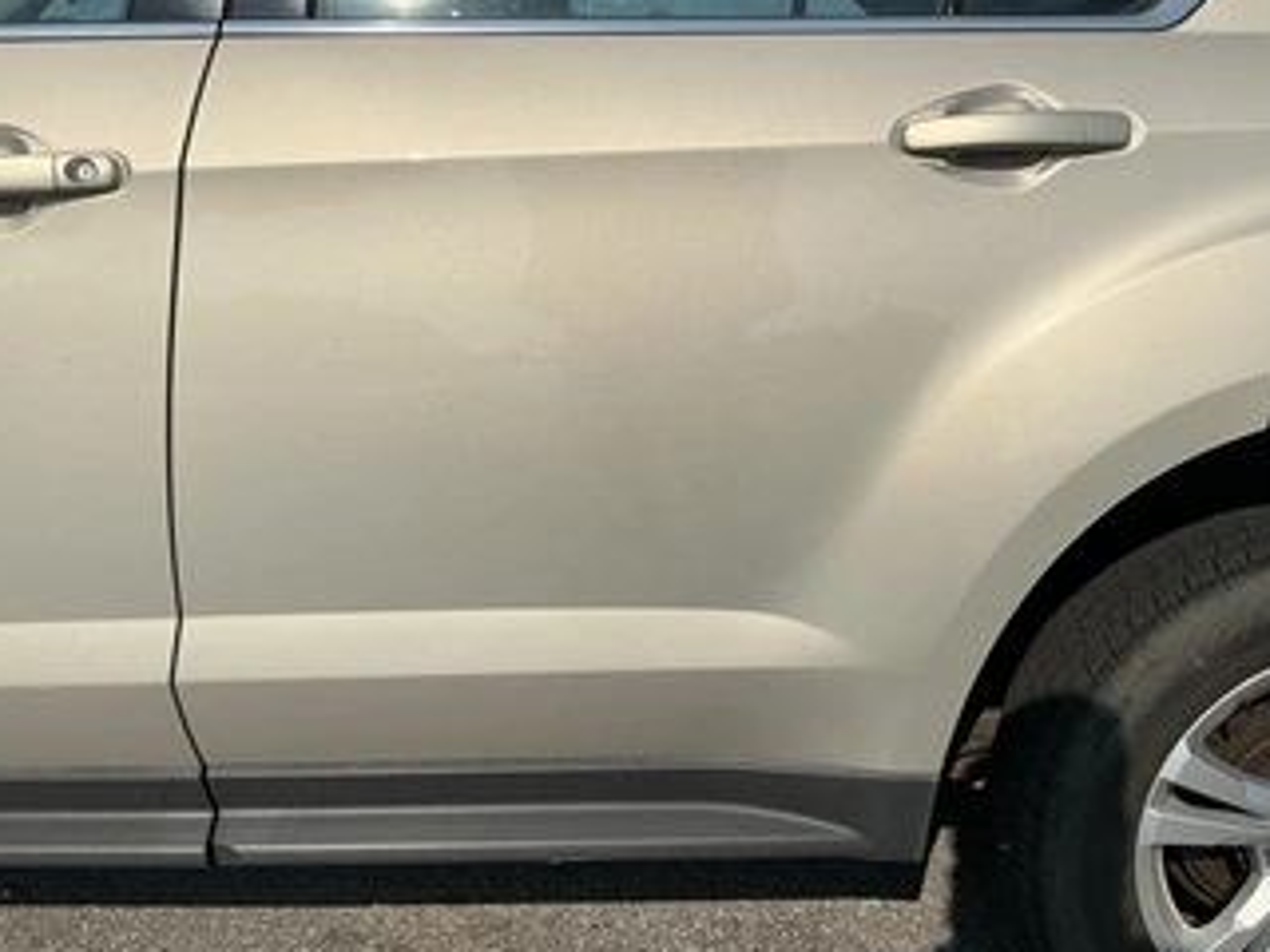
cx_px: 706
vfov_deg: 40.6
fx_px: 1284
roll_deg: -1.9
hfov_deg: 52.5
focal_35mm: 35
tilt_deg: -11.2
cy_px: 424
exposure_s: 1/5263
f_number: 1.8
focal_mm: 3
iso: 25
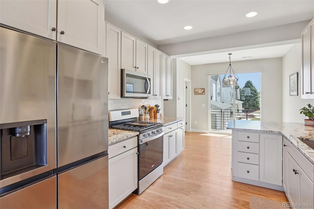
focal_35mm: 18
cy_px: 104
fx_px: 157
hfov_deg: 90.0
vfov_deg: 67.4
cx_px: 157
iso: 400
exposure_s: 1/30
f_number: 8
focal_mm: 12
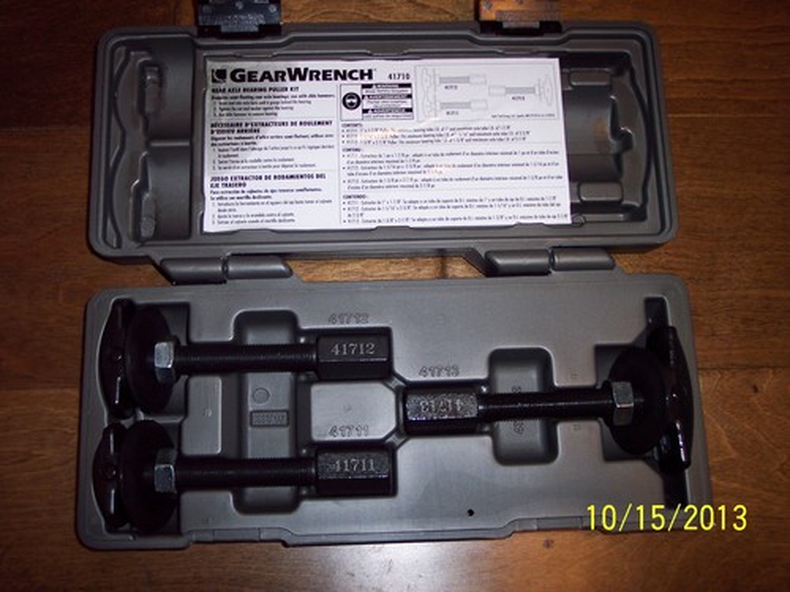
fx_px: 867
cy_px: 296
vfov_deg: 37.7
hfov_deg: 49.0
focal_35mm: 38
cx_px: 395
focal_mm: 8
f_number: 2.8
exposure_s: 1/30
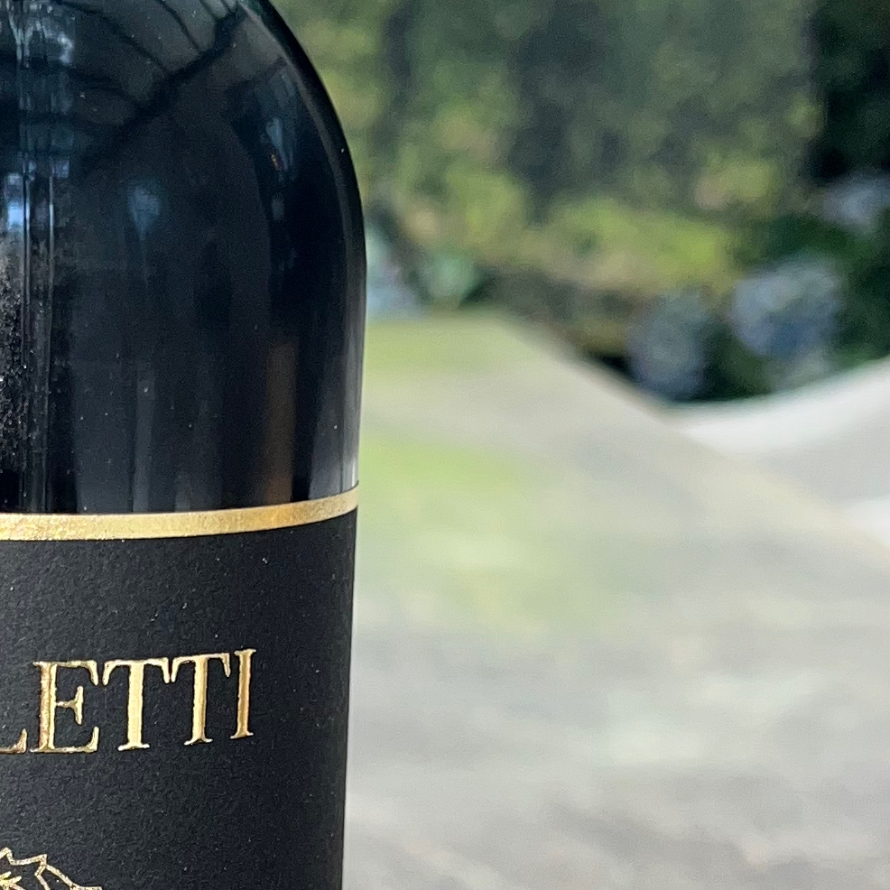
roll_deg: -1.1
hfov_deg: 18.0
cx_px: 7
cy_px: 677
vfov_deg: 18.4
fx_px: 2734
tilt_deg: -11.5
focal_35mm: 94
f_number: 1.5
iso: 32
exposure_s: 1/306
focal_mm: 5.7
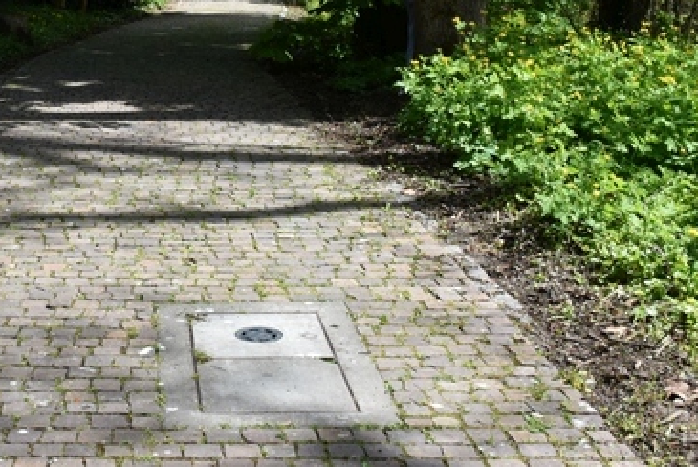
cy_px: 31
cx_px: 178
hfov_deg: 29.2
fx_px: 1319
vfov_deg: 19.6
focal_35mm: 68
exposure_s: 1/400
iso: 200
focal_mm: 23
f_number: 8
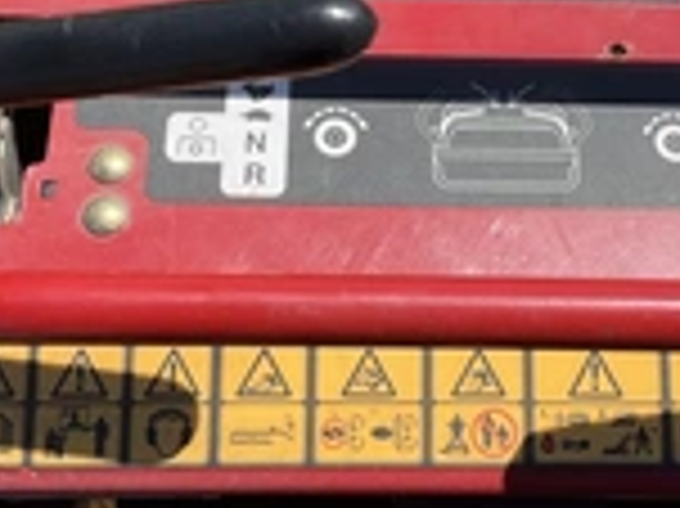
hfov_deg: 25.2
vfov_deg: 18.8
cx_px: 446
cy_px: 54
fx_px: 1511
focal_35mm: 77
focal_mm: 3
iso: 25
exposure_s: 1/1412
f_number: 1.8
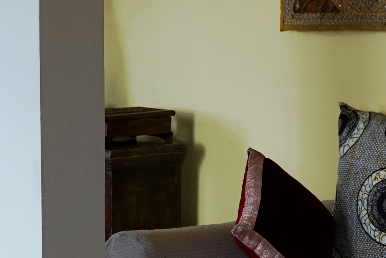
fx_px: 1501
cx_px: 53
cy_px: 185
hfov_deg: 14.5
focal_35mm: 140
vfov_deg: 9.8
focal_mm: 31
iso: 640
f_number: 4.5
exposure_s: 1/160
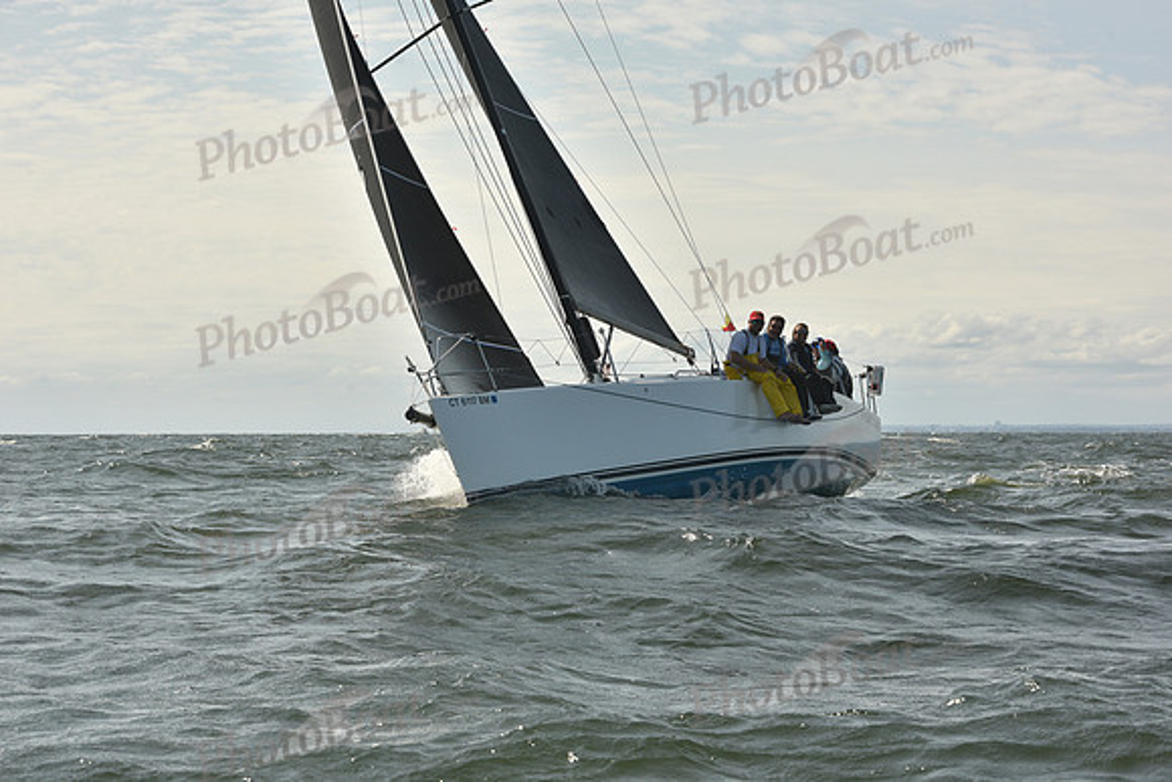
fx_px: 2931
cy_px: 391
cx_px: 586
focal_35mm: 90
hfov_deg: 22.6
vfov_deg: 15.2
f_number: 9
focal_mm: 90
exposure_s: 1/800
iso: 250
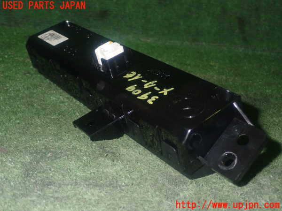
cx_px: 141
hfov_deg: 38.2
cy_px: 106
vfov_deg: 29.1
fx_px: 407
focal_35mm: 50
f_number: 9
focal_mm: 9.01
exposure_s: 1/50
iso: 800
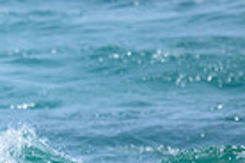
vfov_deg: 0.3
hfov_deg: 0.4
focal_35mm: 4622
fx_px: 31453
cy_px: 251
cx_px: -268
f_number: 6.3
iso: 360
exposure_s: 1/3200
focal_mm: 800
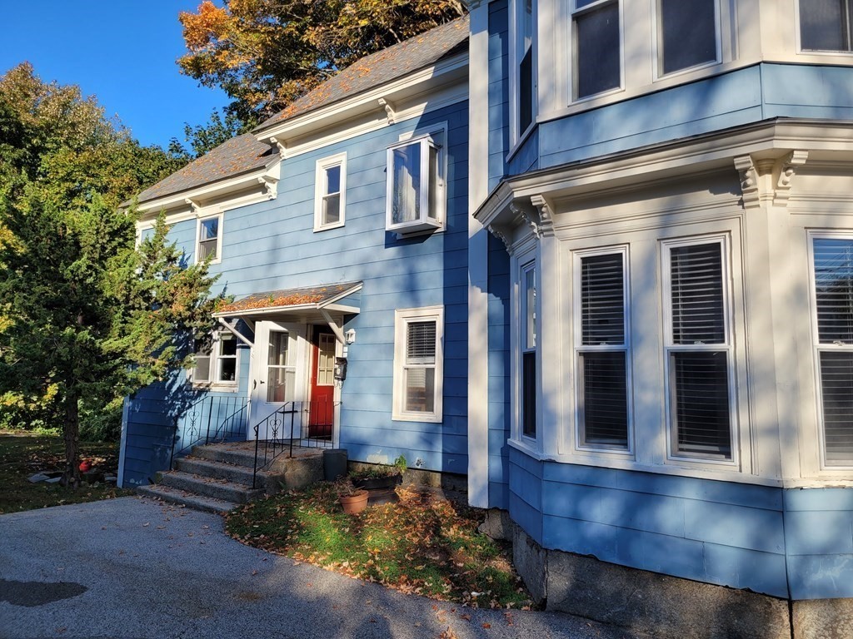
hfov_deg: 67.3
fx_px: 641
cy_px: 320
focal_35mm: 26
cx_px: 426
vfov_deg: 53.1
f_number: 1.8
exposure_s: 1/1492
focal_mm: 5.4
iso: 40
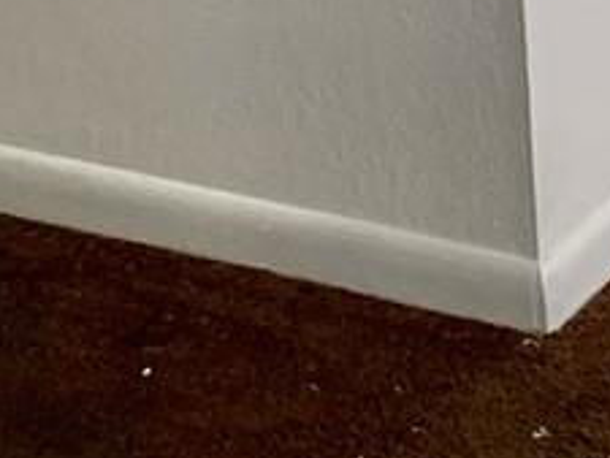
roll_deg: +3.9
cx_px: 689
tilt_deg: -8.2
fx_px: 3262
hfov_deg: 10.5
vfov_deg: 7.0
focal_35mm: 185
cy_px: -1019
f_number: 1.8
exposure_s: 1/72
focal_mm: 4.25
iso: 100
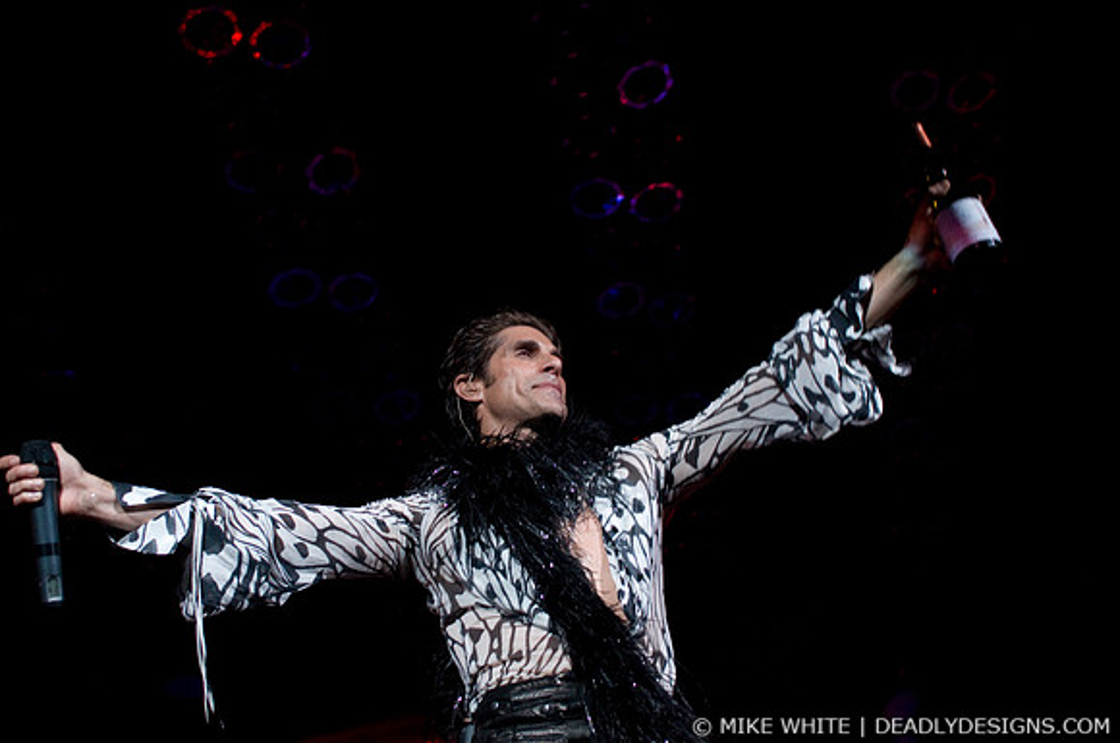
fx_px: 1631
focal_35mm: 52
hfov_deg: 37.9
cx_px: 560
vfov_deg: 25.7
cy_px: 372
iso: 800
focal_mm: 35
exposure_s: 1/160
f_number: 3.5
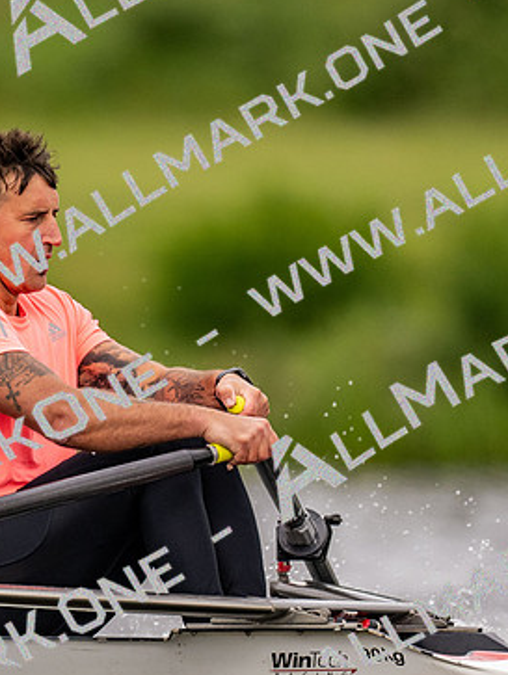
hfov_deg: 1.1
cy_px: 348
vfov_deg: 1.4
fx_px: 26955
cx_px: 112
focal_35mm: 1380
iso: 720
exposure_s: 1/2500
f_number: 4
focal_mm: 600
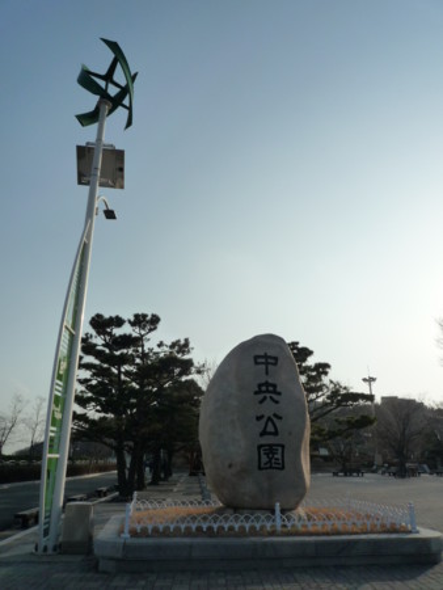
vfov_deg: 69.4
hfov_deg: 54.9
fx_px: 426
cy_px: 295
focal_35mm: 25
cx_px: 222
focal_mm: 4.4
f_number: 5
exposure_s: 1/800
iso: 160
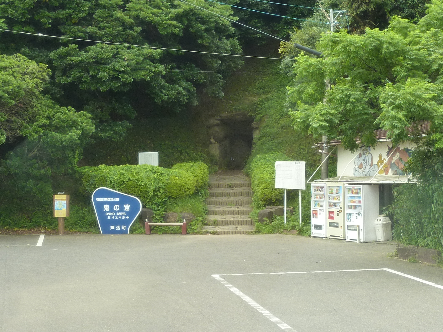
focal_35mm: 71
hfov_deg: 27.4
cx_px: 222
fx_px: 909
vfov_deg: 20.7
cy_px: 166
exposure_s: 1/125
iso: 125
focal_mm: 6.5
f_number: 4
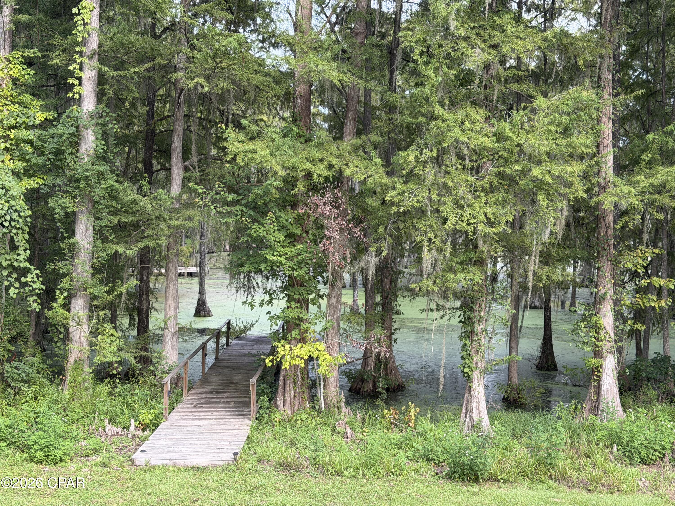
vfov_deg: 30.3
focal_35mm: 48
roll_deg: -0.5
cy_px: 253
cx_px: 338
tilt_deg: -2.7
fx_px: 936
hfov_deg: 39.7
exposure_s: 1/361
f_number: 1.78
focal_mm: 6.76
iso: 64
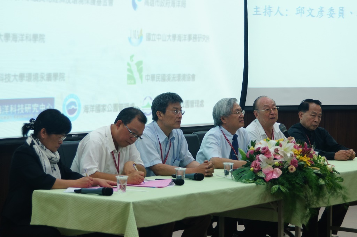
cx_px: 178
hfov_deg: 16.1
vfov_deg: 10.7
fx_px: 1263
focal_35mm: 128
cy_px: 118
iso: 1600
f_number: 4.5
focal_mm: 85
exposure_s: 1/80
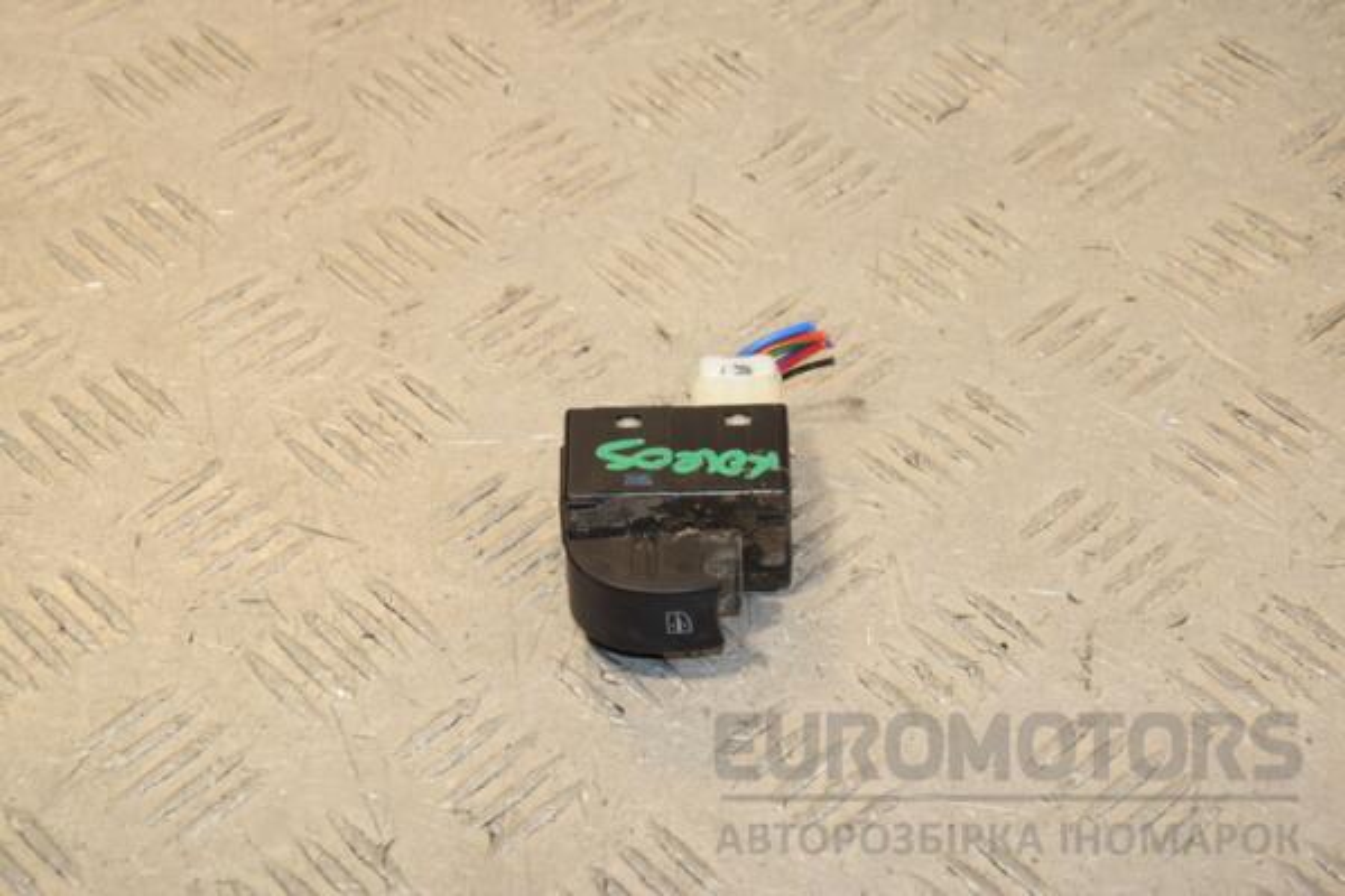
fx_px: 3474
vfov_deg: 14.7
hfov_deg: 21.9
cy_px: 448
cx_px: 672
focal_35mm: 93
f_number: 9
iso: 800
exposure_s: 1/200
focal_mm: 62
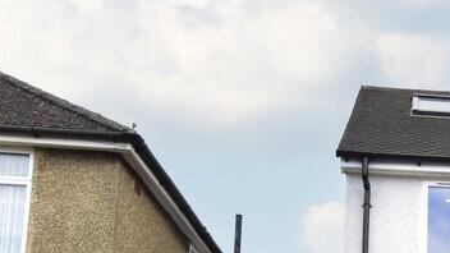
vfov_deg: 16.3
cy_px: 364
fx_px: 818
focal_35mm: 69
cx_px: 523
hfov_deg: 27.5
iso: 640
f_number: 8
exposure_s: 1/160
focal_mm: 15
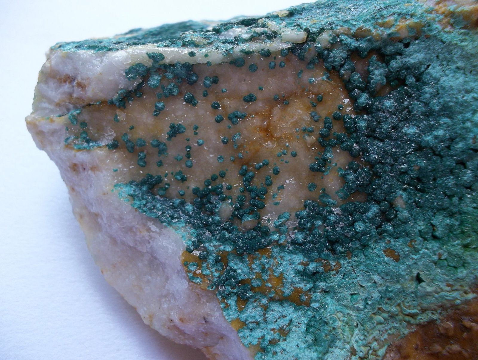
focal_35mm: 29
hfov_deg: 61.6
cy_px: 180
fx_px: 401
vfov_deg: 48.3
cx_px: 239
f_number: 3.3
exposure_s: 1/40
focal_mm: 4.1
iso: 80
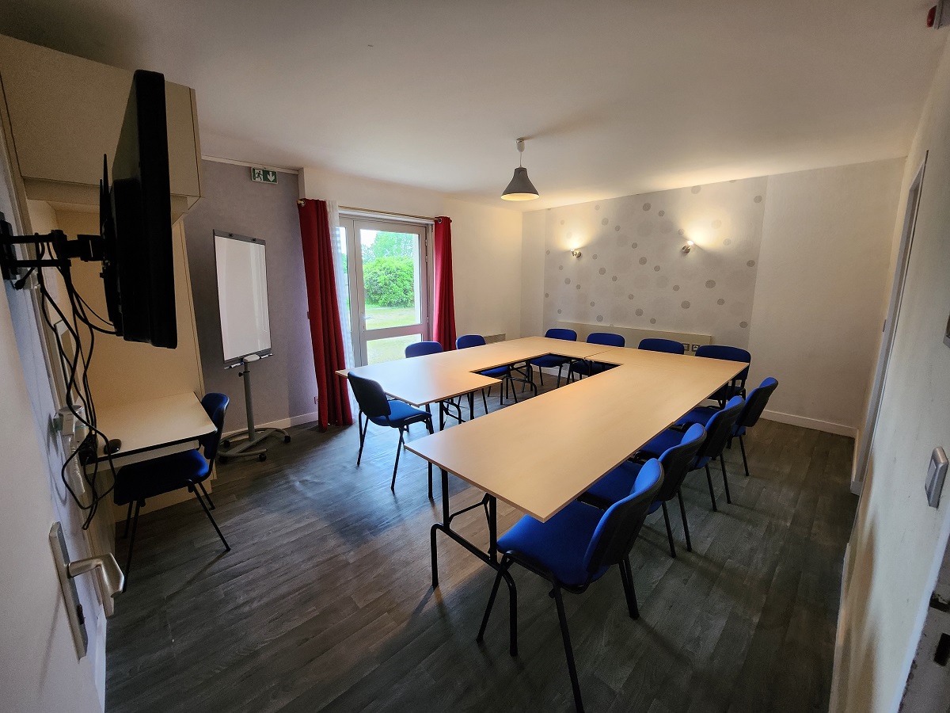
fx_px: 357
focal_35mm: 13
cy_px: 356
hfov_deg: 106.2
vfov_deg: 89.9
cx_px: 475
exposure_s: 1/33
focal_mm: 1.7
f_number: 2.2
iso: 320
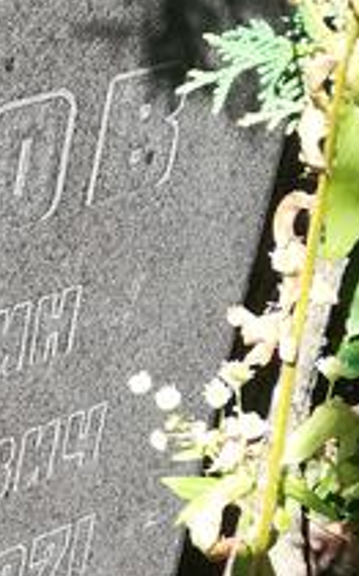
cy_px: 422
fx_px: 1615
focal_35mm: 103
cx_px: -233
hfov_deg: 11.9
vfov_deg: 20.1
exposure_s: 1/250
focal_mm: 3.83
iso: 50
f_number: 2.2
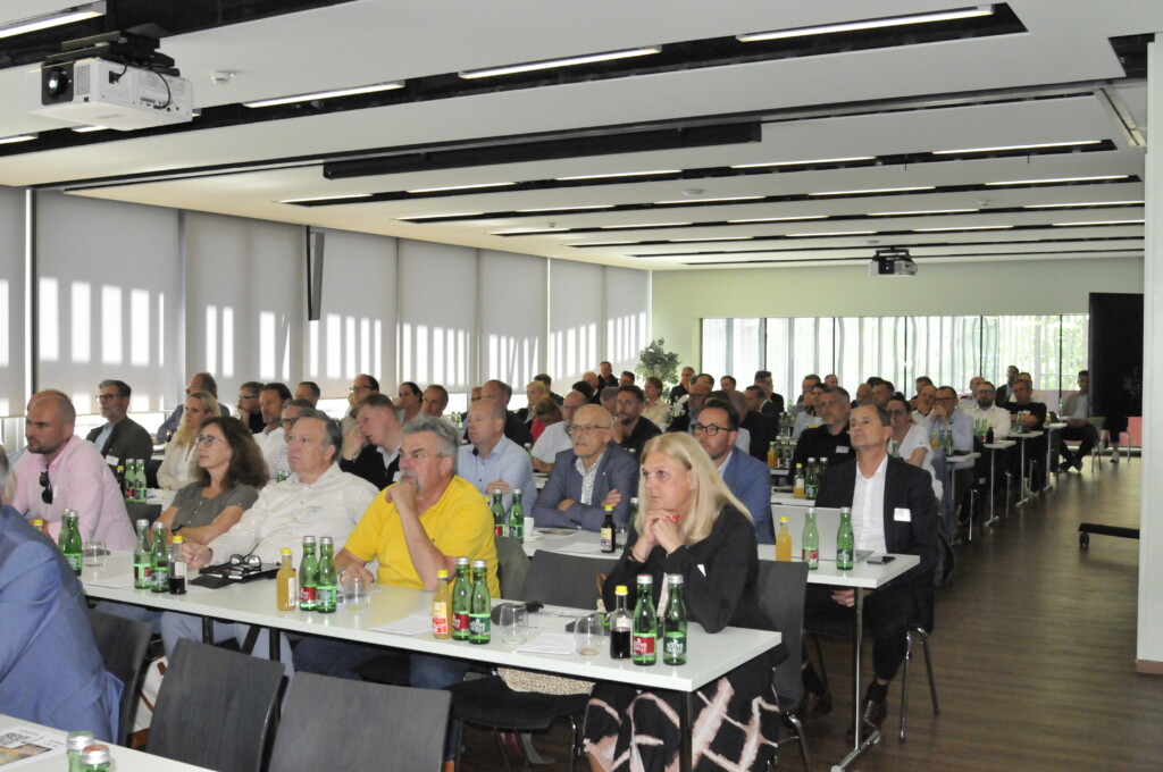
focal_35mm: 36
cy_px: 386
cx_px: 582
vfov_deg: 36.8
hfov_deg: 53.2
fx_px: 1162
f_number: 5.6
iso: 3200
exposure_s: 1/125
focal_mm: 24
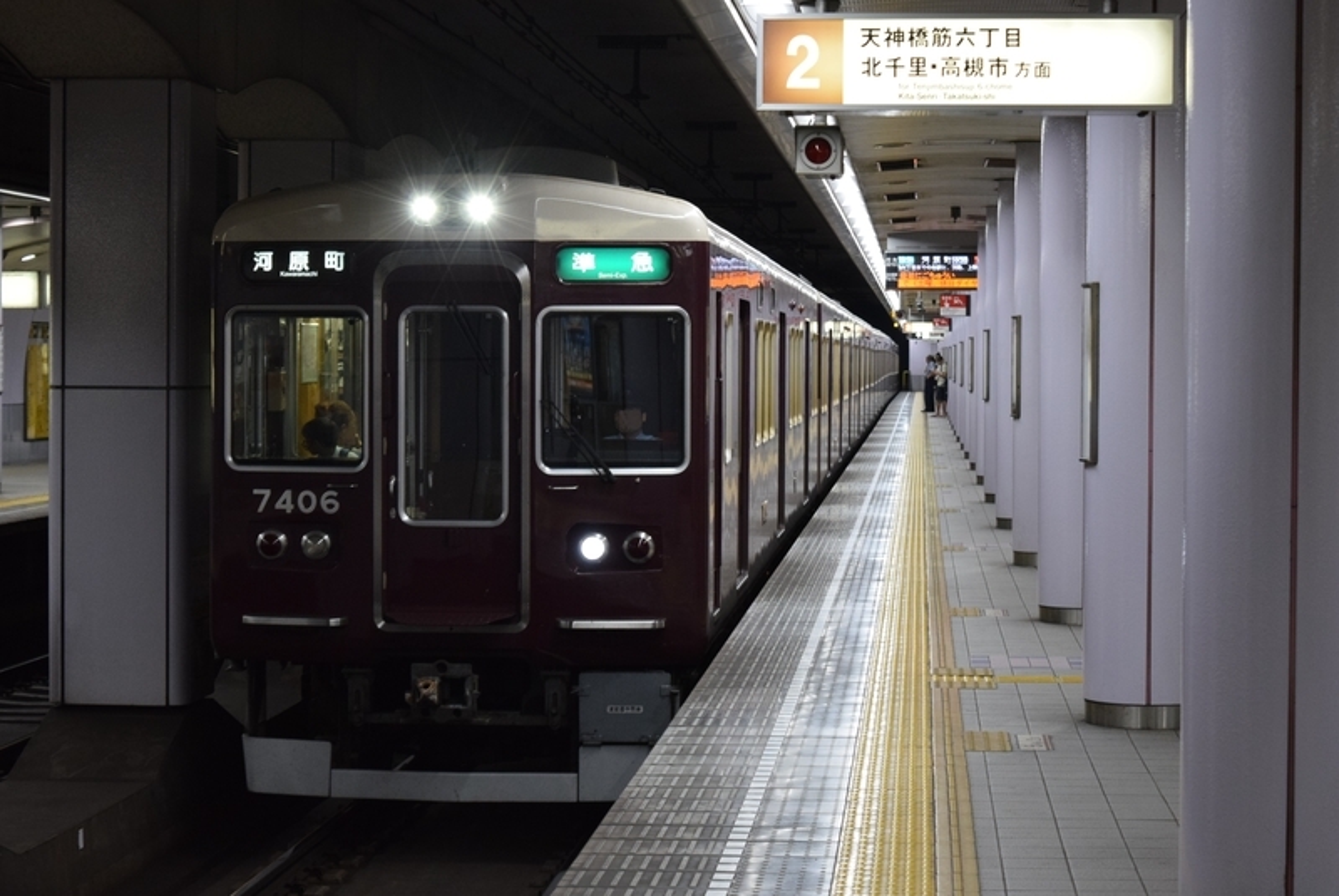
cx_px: 670
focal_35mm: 82
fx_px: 3071
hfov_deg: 24.6
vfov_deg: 16.6
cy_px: 448
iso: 1600
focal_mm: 55
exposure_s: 1/125
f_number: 5.6
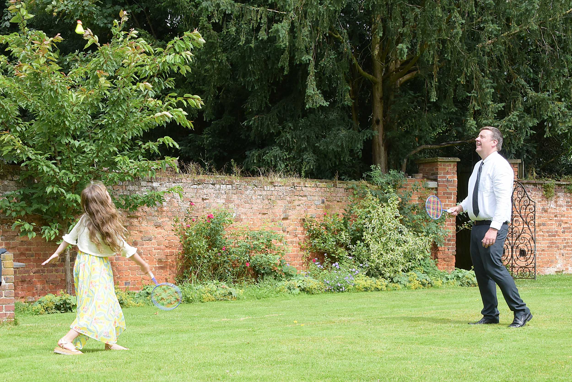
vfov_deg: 33.4
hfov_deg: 48.4
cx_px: 286
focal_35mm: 40
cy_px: 191
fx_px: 636
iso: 640
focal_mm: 40
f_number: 16
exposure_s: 1/160
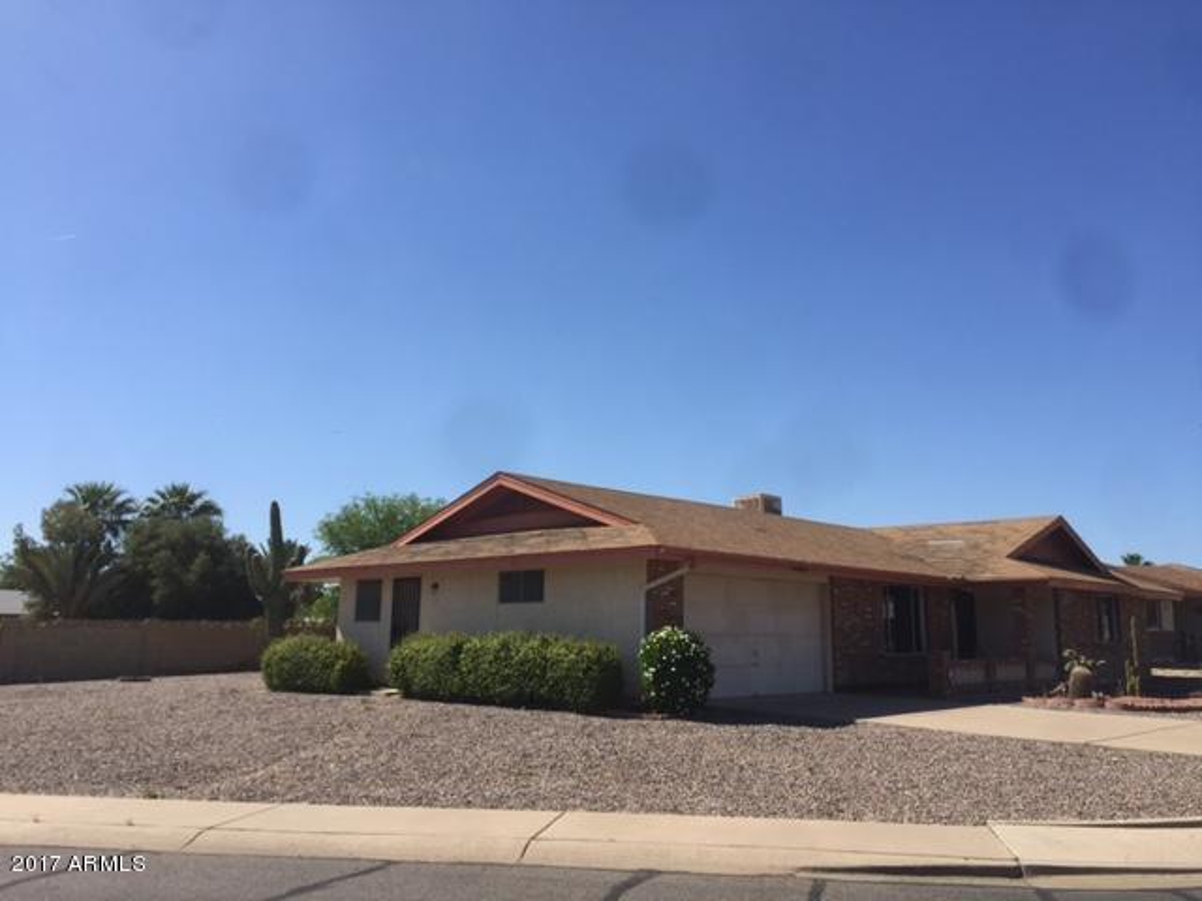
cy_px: 450
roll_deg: -1.5
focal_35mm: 29
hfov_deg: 61.7
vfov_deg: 48.2
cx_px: 601
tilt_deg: +8.3
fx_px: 1007
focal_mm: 4.15
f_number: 2.2
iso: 32
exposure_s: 1/2326
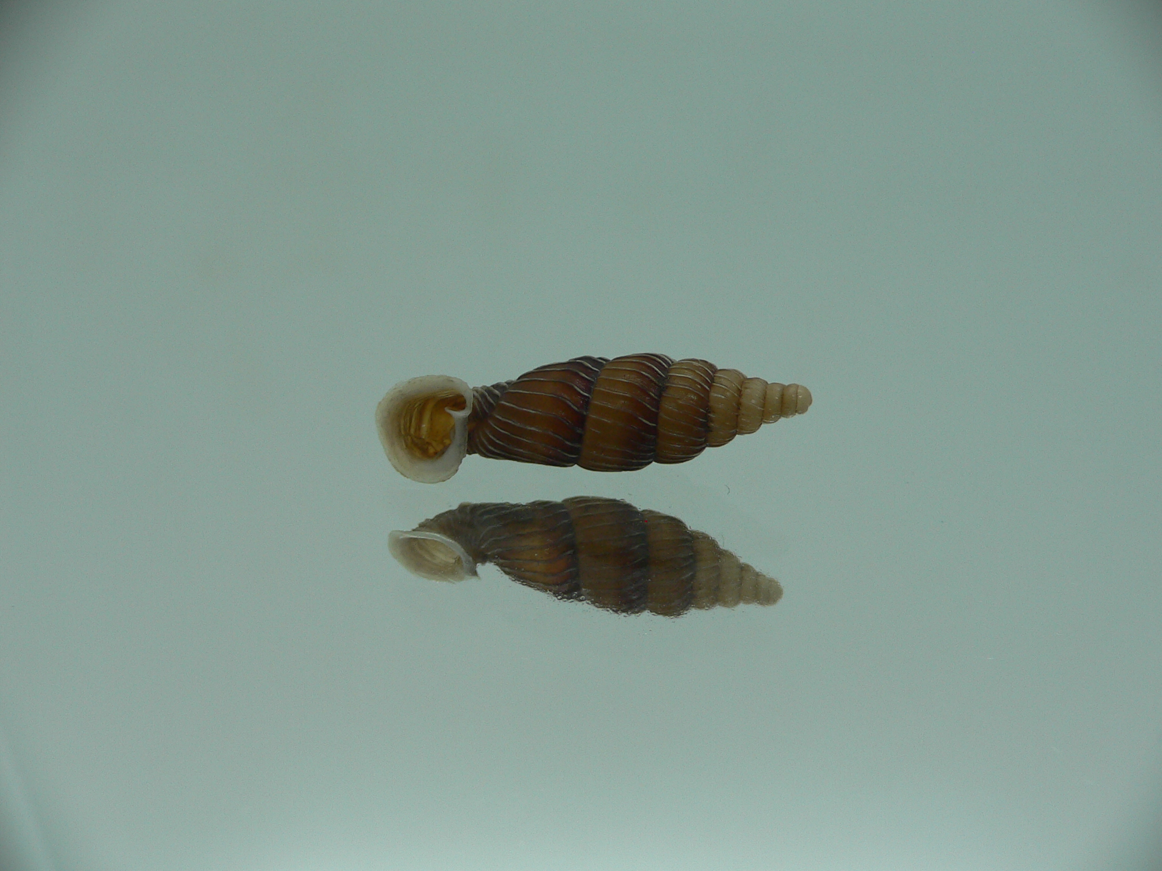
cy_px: 436
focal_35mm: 35
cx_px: 581
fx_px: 1175
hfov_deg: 52.6
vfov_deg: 40.7
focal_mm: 4.6
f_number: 2.8
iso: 80
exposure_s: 1/60
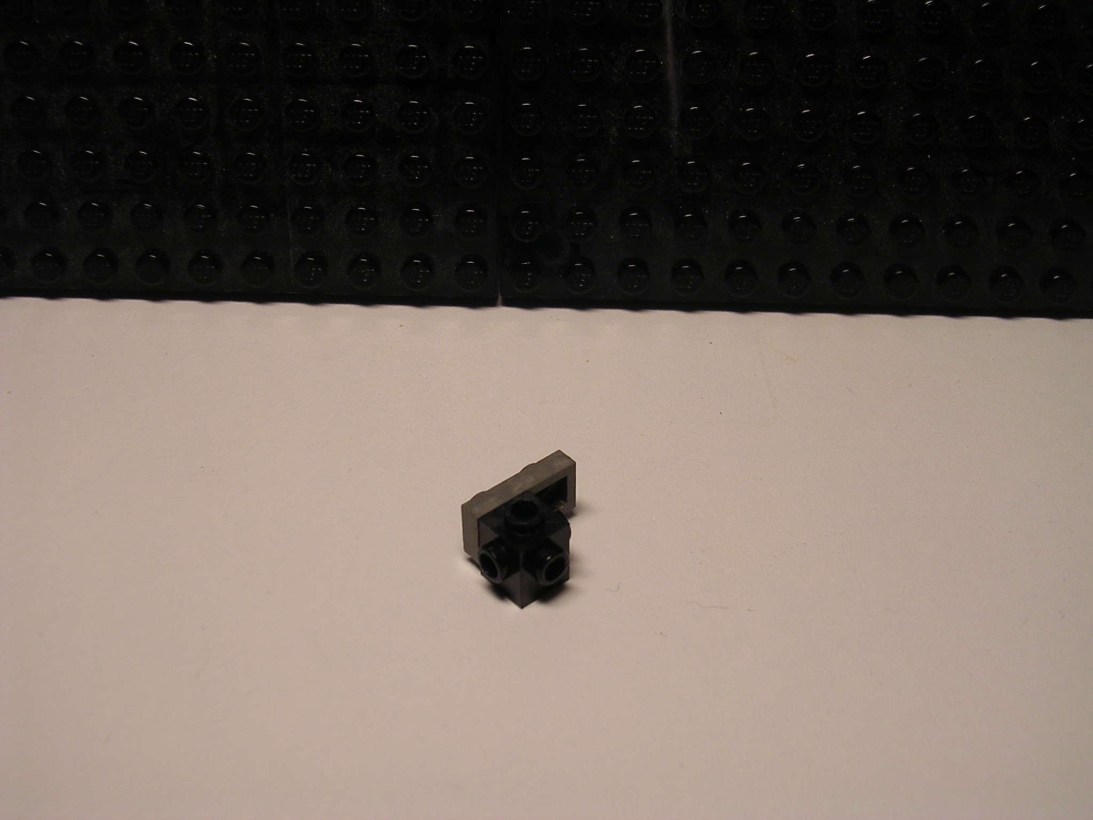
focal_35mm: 49
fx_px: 1547
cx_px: 546
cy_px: 410
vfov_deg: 29.7
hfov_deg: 38.9
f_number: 3.1
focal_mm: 7.5
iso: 100
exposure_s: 1/73.6
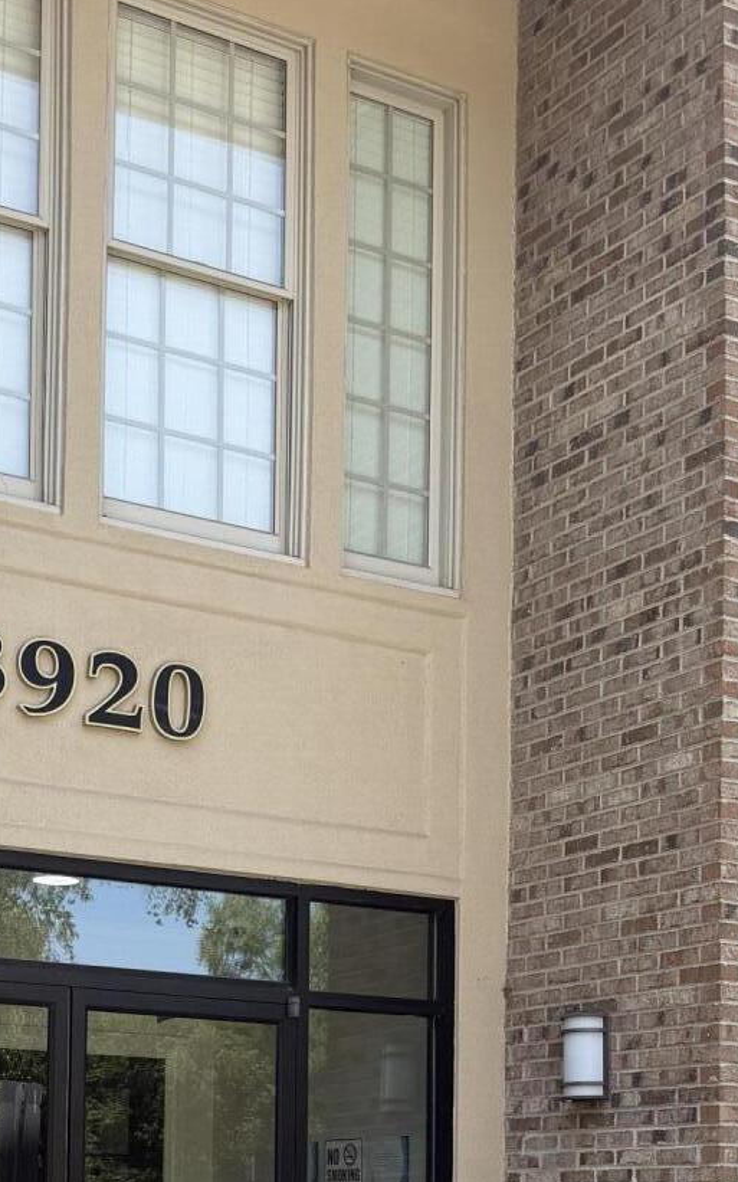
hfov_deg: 20.8
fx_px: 1996
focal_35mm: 62
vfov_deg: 31.1
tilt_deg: +2.3
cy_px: 1107
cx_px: 220
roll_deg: -0.5
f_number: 1.78
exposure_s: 1/1060
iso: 80
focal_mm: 6.76
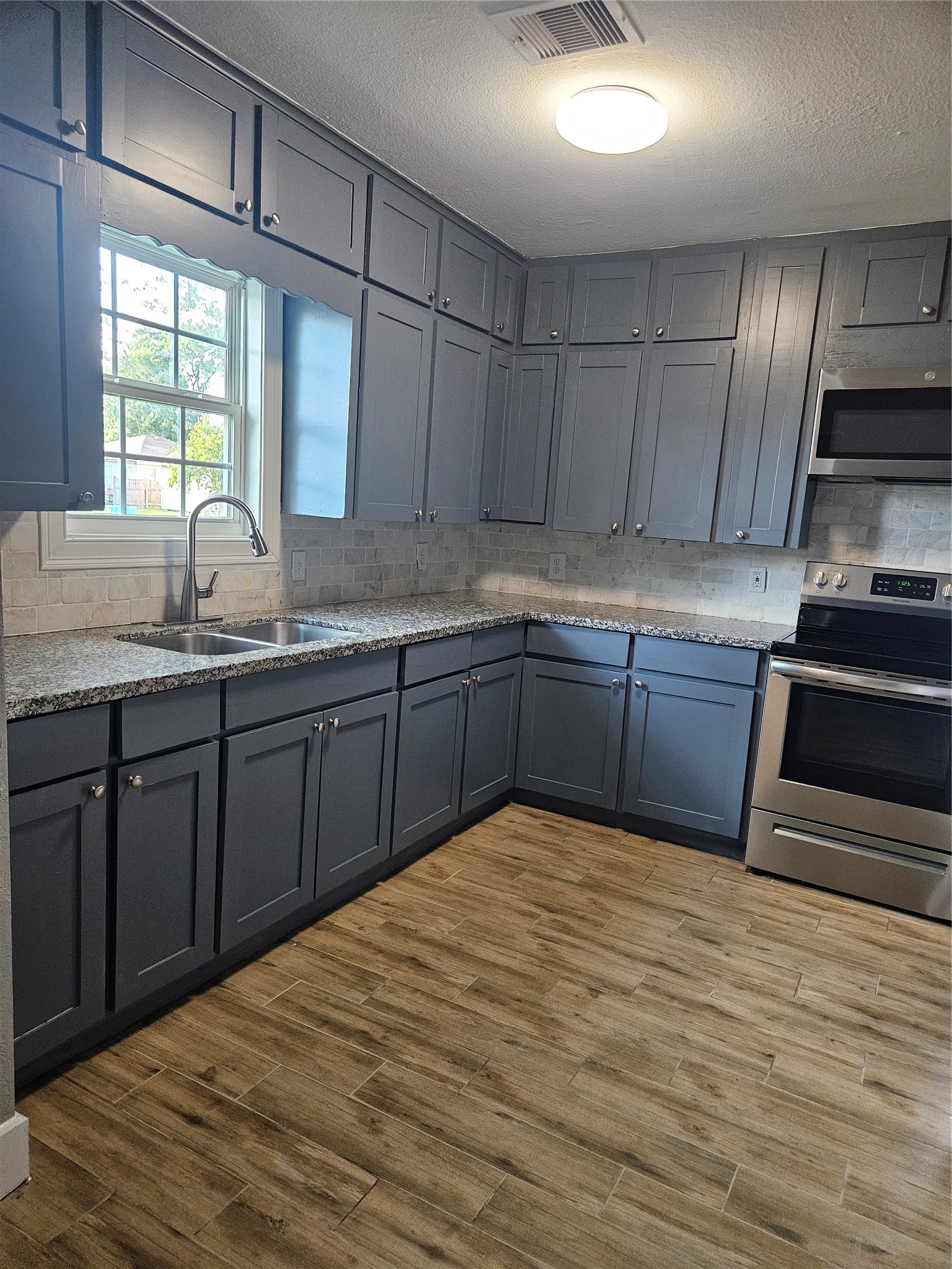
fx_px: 843
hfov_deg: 58.9
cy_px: 634
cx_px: 476
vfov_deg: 73.9
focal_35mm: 23
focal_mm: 5.4
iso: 500
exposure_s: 1/120
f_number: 1.8
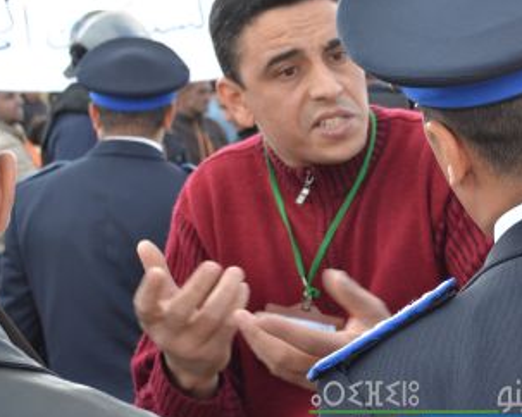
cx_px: 446
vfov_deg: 14.4
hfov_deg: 17.7
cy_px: 184
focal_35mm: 107
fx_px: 1652
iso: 100
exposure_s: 1/125
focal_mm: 36
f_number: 5.6
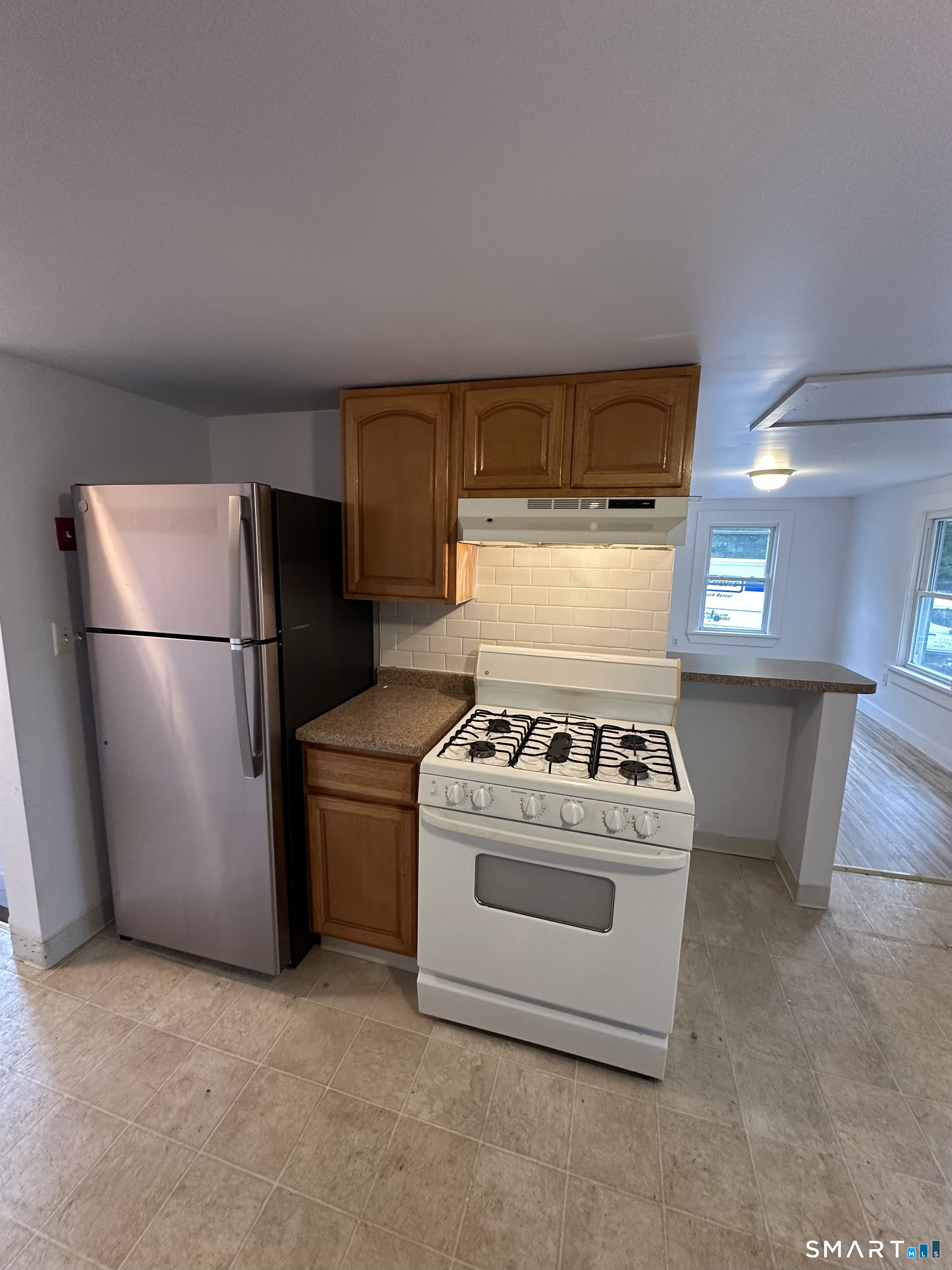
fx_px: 513
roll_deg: -1.6
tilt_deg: -8.5
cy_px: 635
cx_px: 476
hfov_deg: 85.7
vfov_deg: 102.1
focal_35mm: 14
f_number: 2.2
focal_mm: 2.22
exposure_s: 1/60
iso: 250
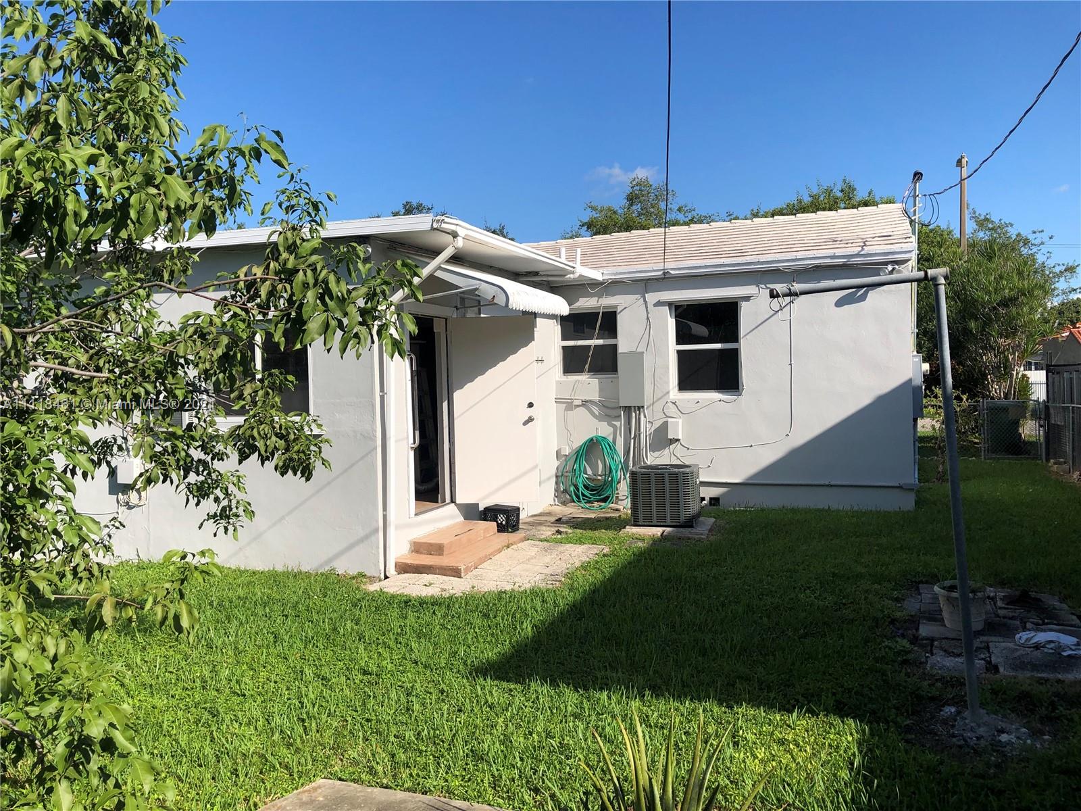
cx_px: 540
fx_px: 874
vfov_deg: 49.7
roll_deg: +2.0
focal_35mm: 28
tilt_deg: +0.5
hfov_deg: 63.4
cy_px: 406
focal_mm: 3.99
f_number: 1.8
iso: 20
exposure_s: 1/2433
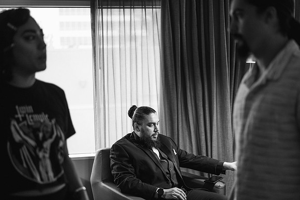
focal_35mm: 50
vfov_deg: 27.0
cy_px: 100
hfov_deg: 39.6
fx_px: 416
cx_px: 150
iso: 1000
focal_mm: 50
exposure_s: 1/320
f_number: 1.8
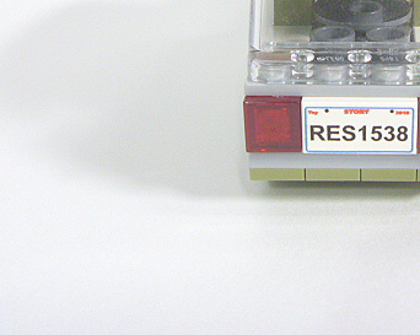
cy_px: 45
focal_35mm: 64
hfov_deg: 28.7
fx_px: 795
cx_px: 355
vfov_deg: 23.3
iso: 400
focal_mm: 6.3
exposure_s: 1/30
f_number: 3.5
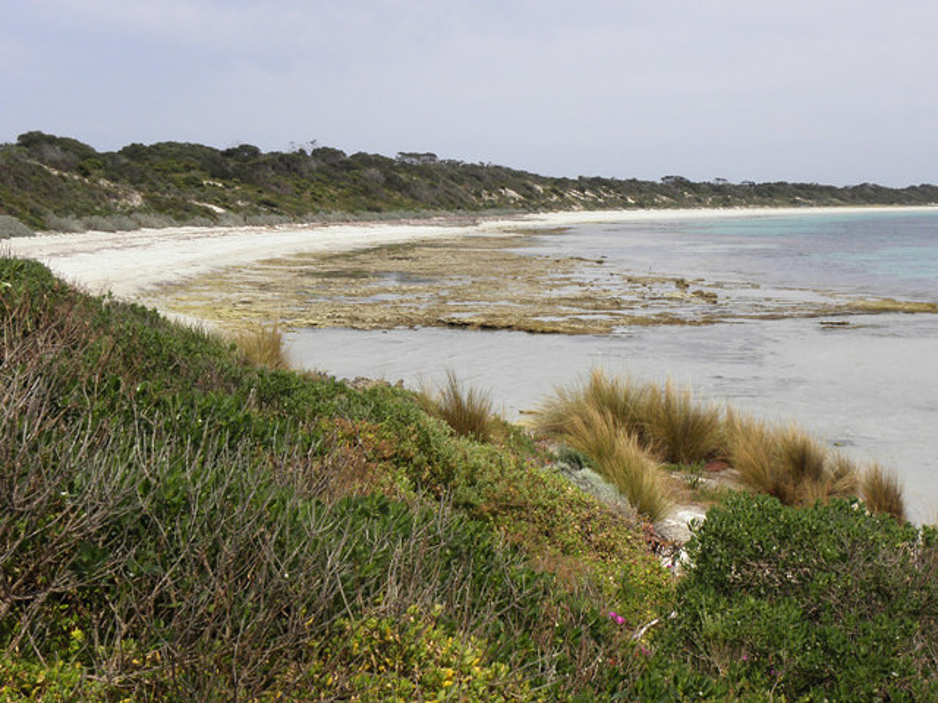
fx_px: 1599
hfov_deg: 32.7
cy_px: 352
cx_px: 469
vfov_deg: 24.8
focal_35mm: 59
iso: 100
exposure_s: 1/500
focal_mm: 10.65
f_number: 5.6
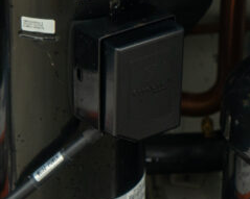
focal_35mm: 193
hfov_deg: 10.0
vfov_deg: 8.0
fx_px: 1427
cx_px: 25
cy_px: 69
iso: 640
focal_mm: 48
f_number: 4
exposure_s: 1/50
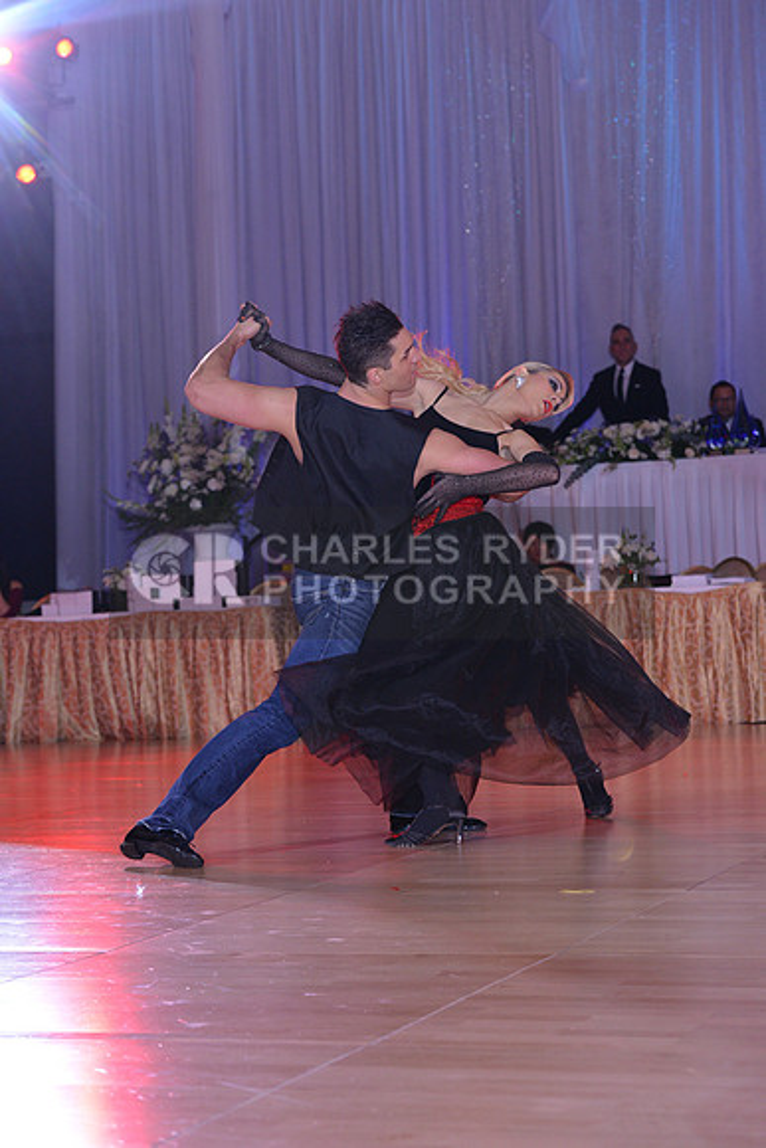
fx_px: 2615
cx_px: 383
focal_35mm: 82
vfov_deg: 24.8
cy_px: 574
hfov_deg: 16.7
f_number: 5
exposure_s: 1/250
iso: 1250
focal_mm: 82
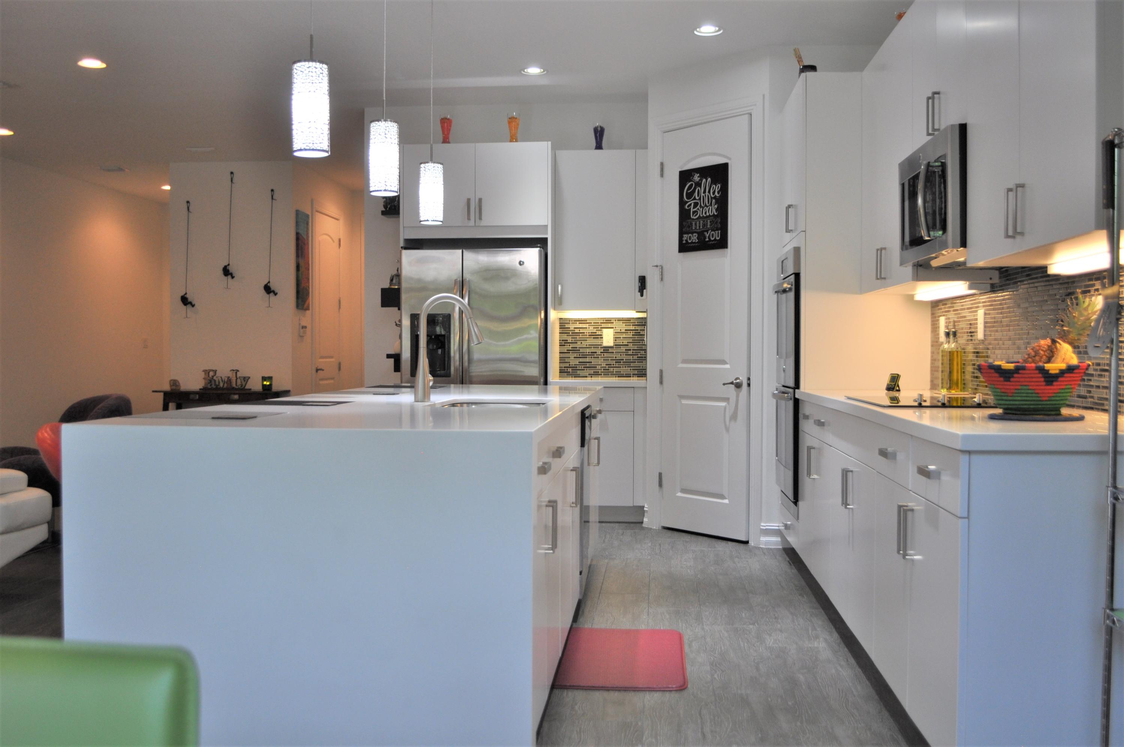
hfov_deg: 53.2
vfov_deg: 36.8
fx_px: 1123
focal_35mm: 36
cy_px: 374
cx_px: 562
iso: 400
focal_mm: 24
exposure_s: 1/100
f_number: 5
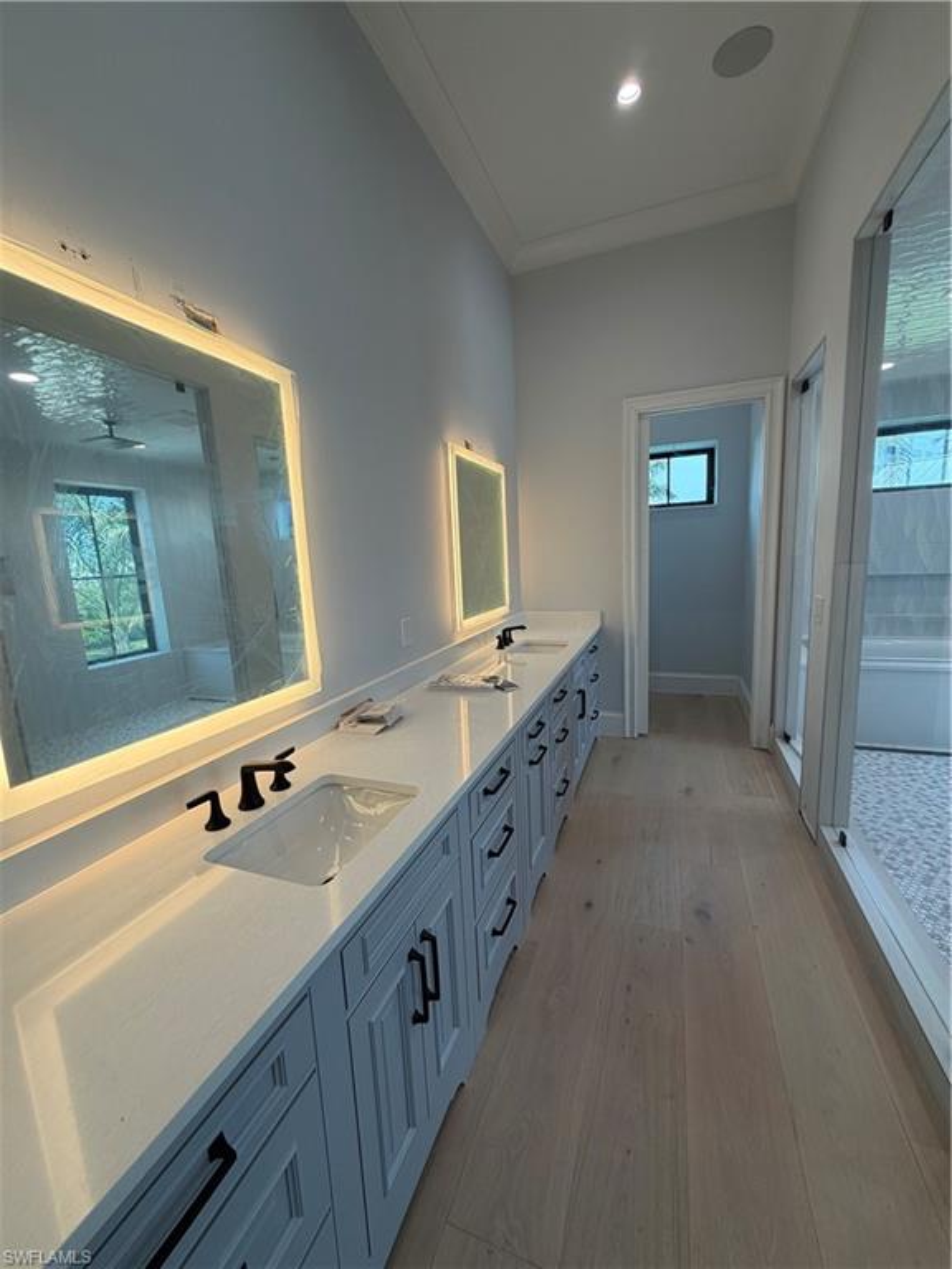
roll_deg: +2.4
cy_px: 634
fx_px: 513
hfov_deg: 85.7
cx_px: 476
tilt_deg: -8.7
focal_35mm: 14
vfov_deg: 102.1
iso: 80
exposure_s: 1/120
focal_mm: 2.22
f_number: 2.2
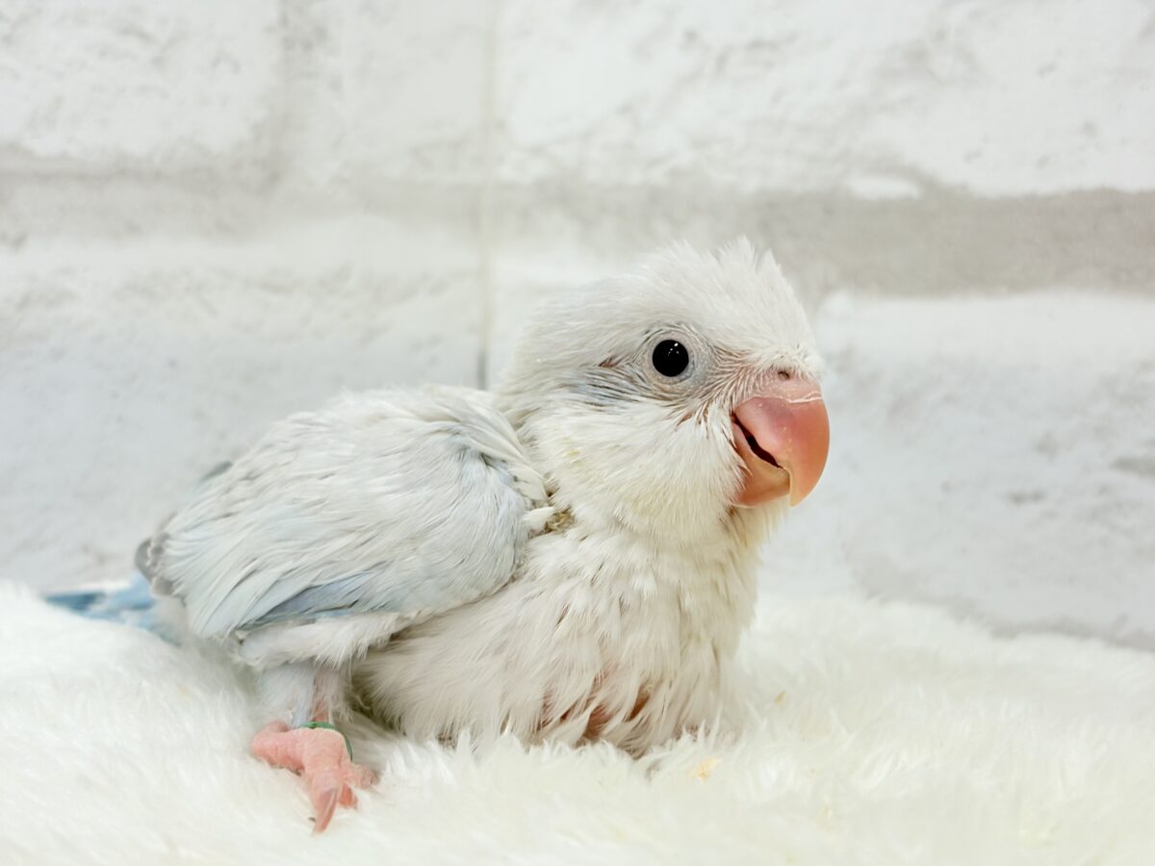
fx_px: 1735
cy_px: 433
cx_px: 578
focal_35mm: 52
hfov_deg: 36.8
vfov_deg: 28.0
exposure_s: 1/50
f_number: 1.6
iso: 32
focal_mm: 5.96
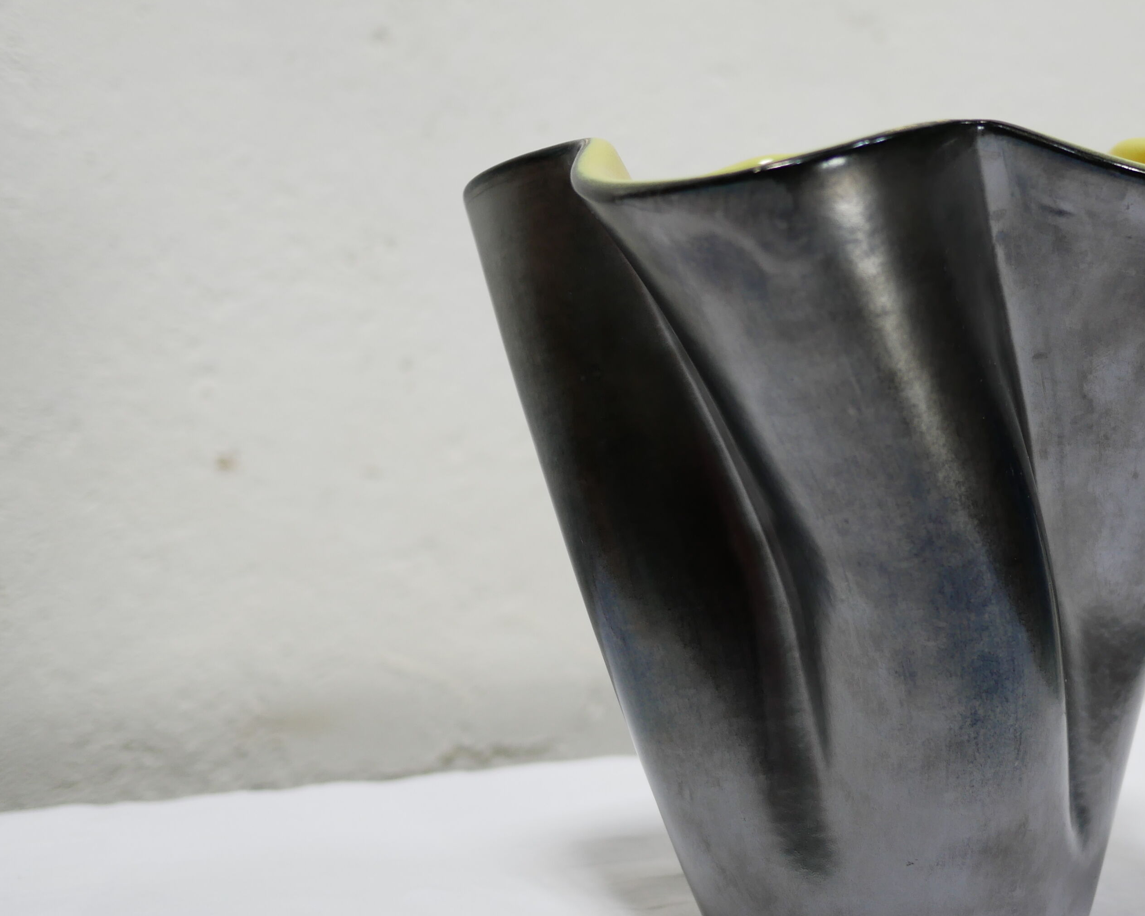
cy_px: 479
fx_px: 2406
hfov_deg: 26.5
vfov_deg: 21.6
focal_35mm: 71
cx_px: 834
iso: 200
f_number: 1.7
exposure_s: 1/80
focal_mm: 20
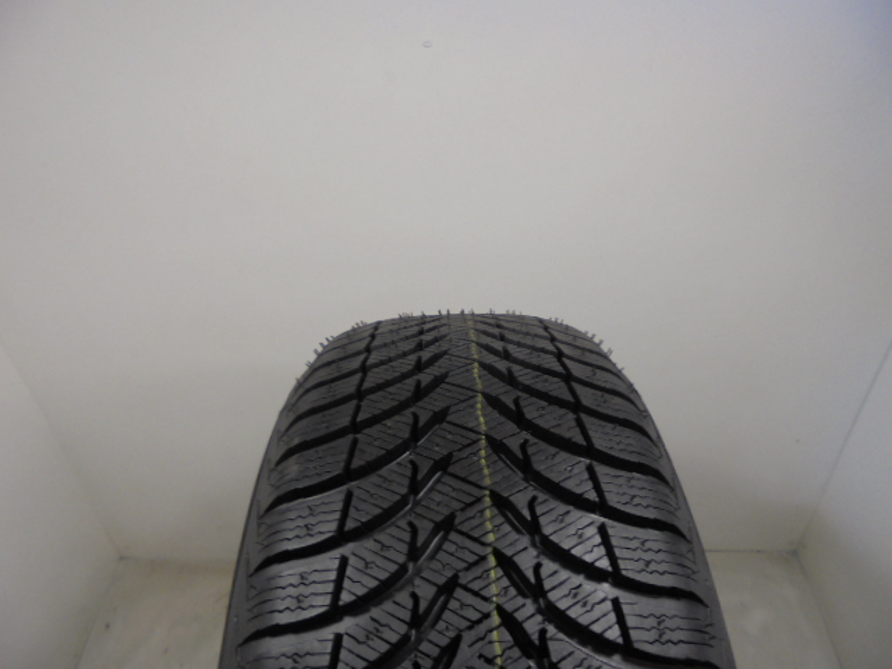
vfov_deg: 53.1
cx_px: 446
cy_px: 334
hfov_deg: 67.3
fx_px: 670
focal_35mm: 26
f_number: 3.5
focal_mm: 4.6
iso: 100
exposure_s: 1/30
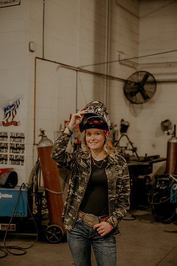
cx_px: 88
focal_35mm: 55
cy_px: 133
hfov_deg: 24.6
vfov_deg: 36.3
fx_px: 407
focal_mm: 55
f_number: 2.8
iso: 500
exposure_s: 1/100
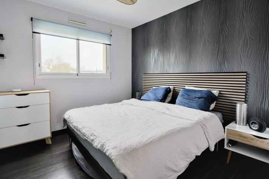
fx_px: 134
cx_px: 118
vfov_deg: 67.3
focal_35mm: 18
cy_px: 85
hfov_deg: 89.6
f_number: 8
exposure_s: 1/100
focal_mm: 16
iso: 800
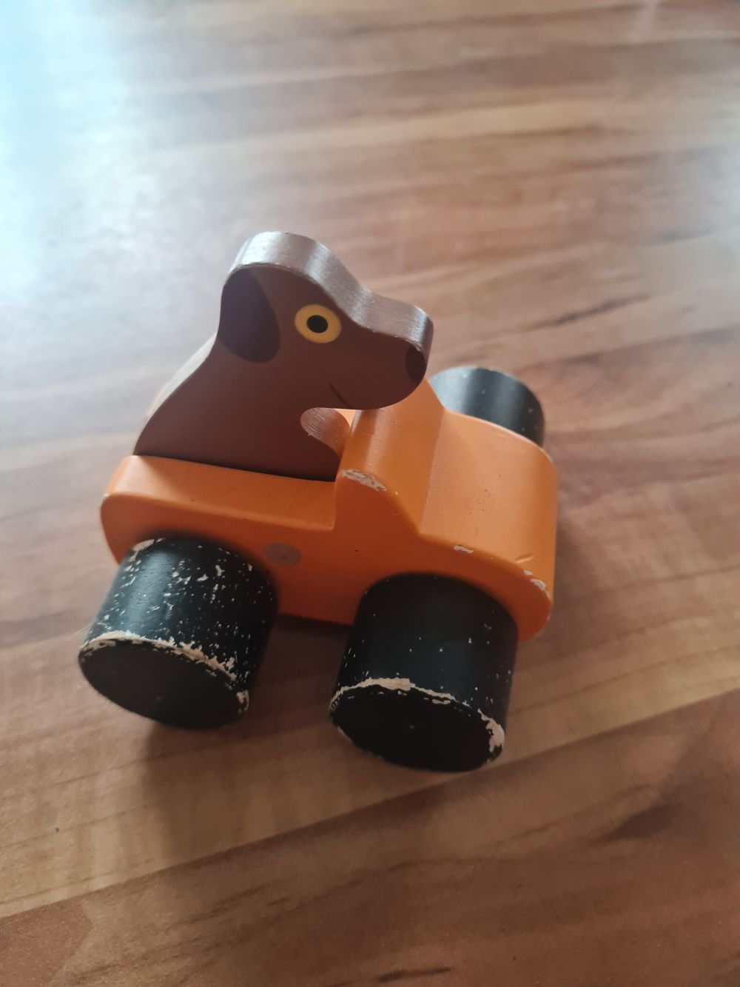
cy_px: 494
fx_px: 741
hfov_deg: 53.1
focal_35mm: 26
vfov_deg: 67.3
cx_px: 370
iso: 500
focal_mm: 5.4
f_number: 1.8
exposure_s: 1/50
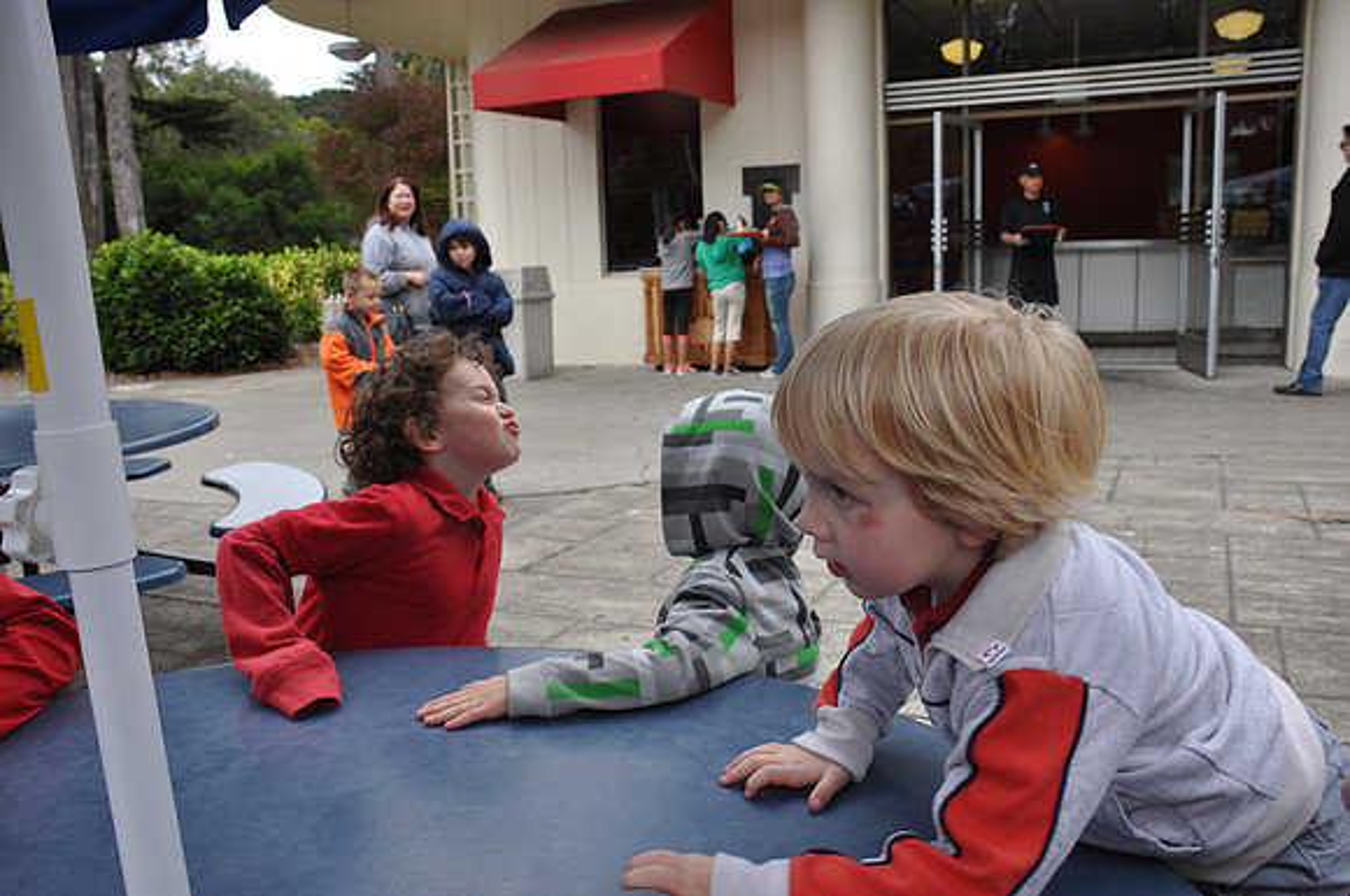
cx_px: 675
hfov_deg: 59.6
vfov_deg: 41.6
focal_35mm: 32
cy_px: 448
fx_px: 1180
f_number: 8
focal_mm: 21
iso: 320
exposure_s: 1/250
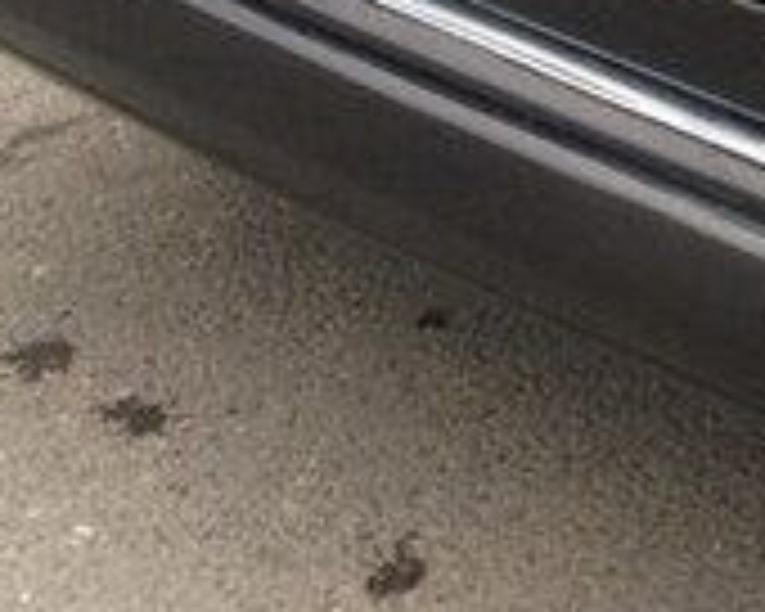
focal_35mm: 110
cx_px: 1130
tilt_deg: -18.2
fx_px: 2491
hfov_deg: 16.1
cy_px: -209
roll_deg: -6.2
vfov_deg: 13.4
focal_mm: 4.15
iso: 64
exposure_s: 1/33
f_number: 2.2
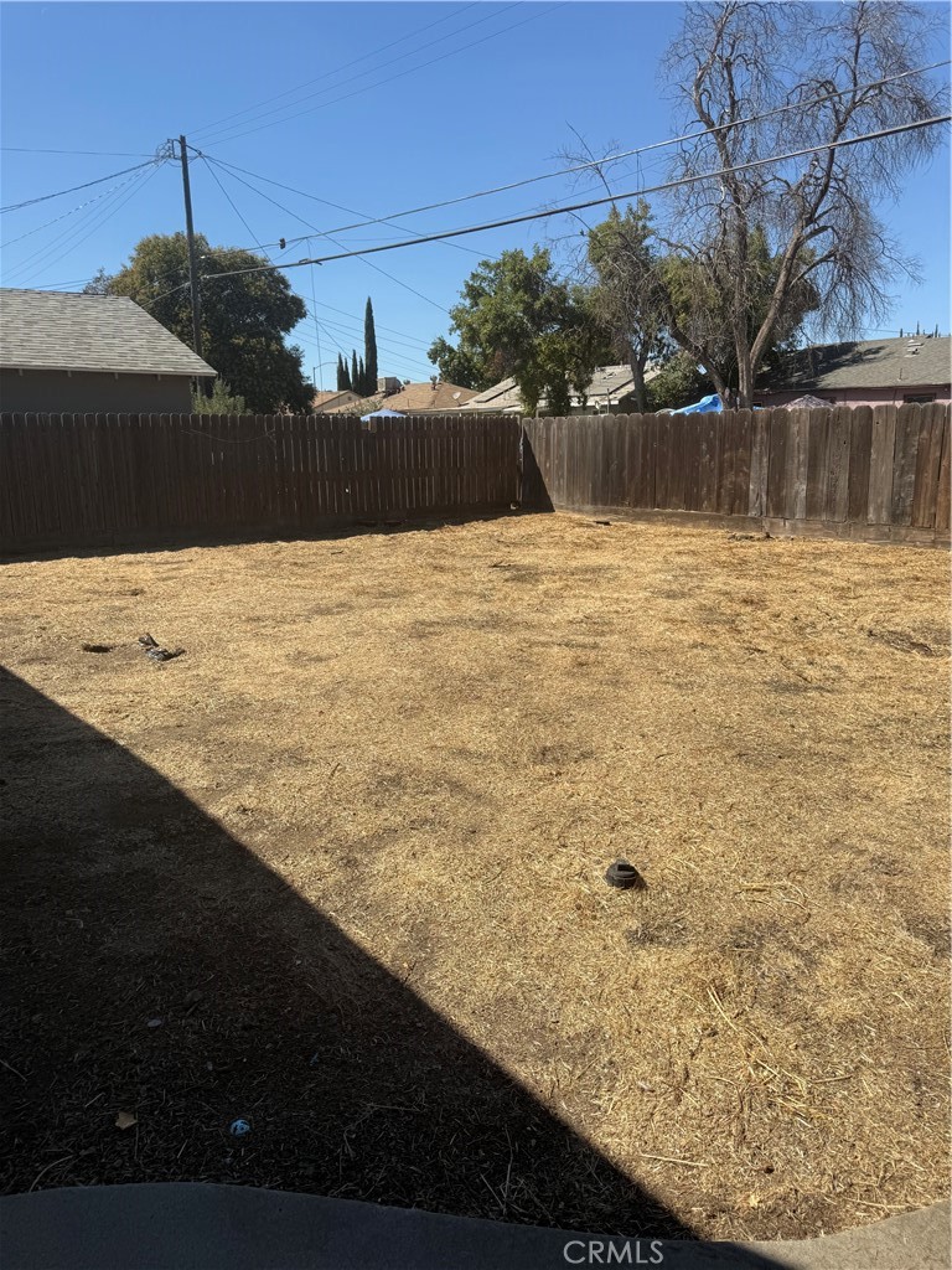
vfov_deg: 71.6
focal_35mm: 24
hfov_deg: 56.8
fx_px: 880
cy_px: 635
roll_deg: -0.2
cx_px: 476
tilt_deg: -11.7
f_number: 1.78
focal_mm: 6.76
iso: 80
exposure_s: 1/4167
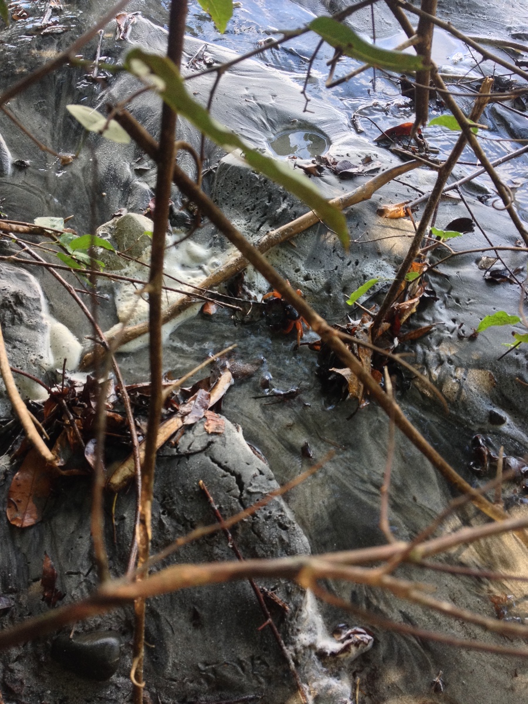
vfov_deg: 52.6
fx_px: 712
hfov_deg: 40.7
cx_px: 264
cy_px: 352
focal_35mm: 35
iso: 80
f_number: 2.4
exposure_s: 1/120
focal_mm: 4.28
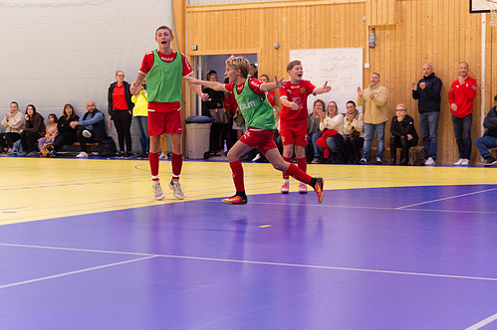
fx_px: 1131
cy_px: 167
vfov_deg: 16.6
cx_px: 247
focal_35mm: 82
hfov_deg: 24.8
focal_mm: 70
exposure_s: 1/400
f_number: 3.2
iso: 3600
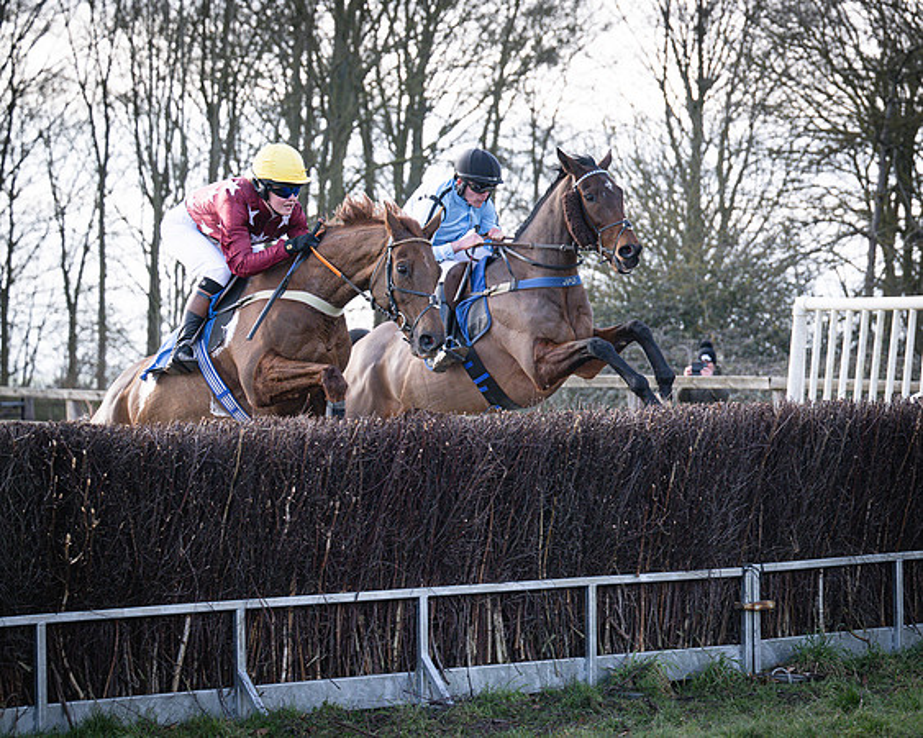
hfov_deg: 16.2
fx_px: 3252
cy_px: 391
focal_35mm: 119
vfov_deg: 12.9
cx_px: 525
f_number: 3.2
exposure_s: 1/1600
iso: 400
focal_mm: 70
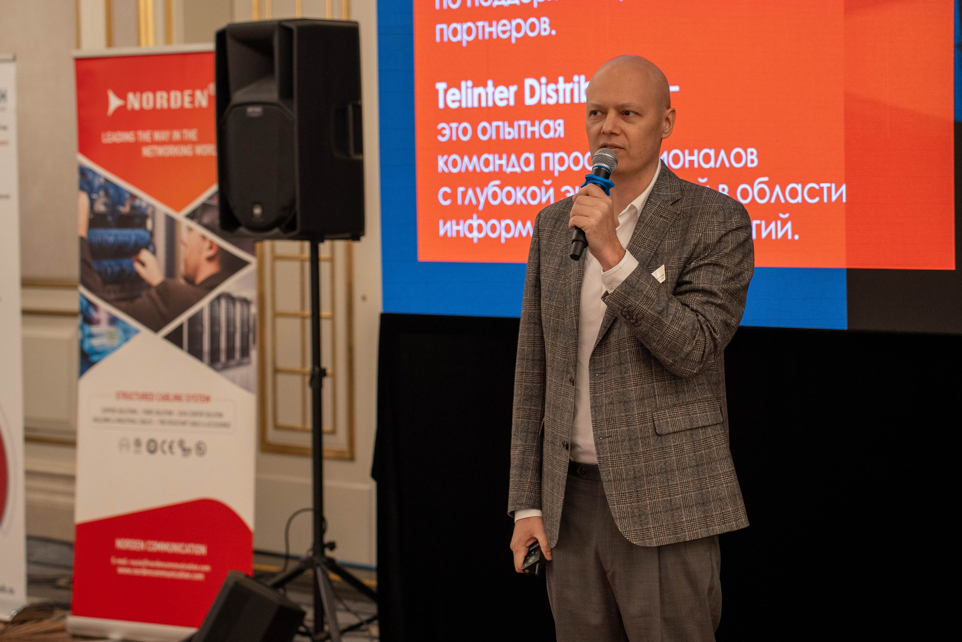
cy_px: 321
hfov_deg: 18.3
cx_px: 481
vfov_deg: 12.2
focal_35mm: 112
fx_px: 2993
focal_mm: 75
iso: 800
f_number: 3.2
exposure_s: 1/200
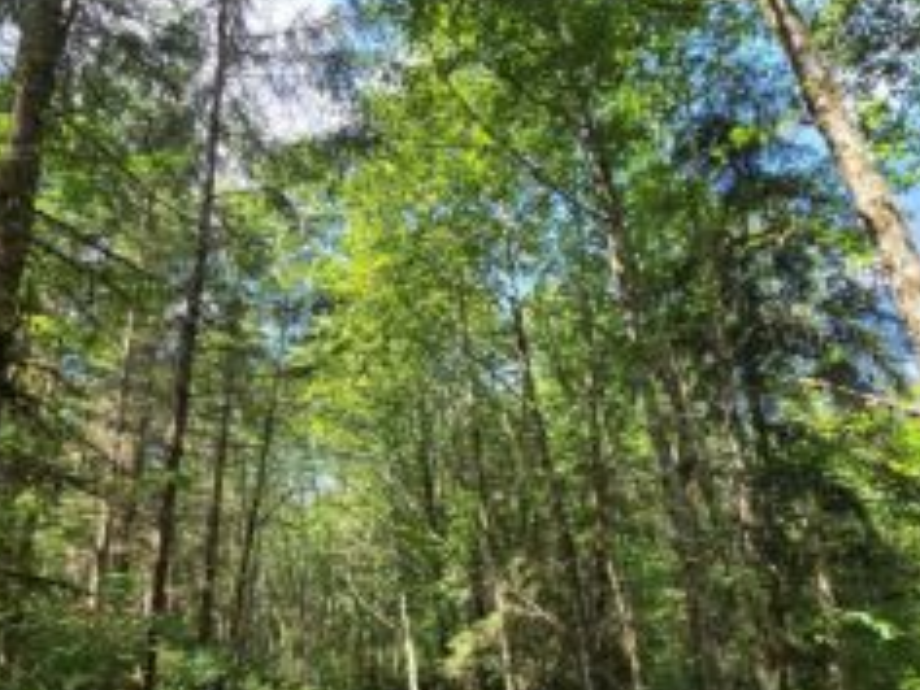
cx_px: 405
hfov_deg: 76.1
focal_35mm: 22
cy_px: 464
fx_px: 585
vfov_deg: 59.6
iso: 50
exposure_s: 1/279
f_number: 2.2
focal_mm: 2.2
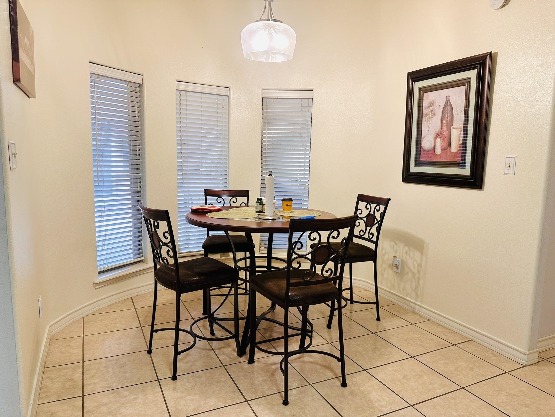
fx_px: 385
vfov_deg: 56.8
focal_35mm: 24
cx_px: 278
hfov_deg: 71.6
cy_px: 208
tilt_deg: -9.3
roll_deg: -2.0
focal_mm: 6.86
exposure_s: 1/60
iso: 125
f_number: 1.78
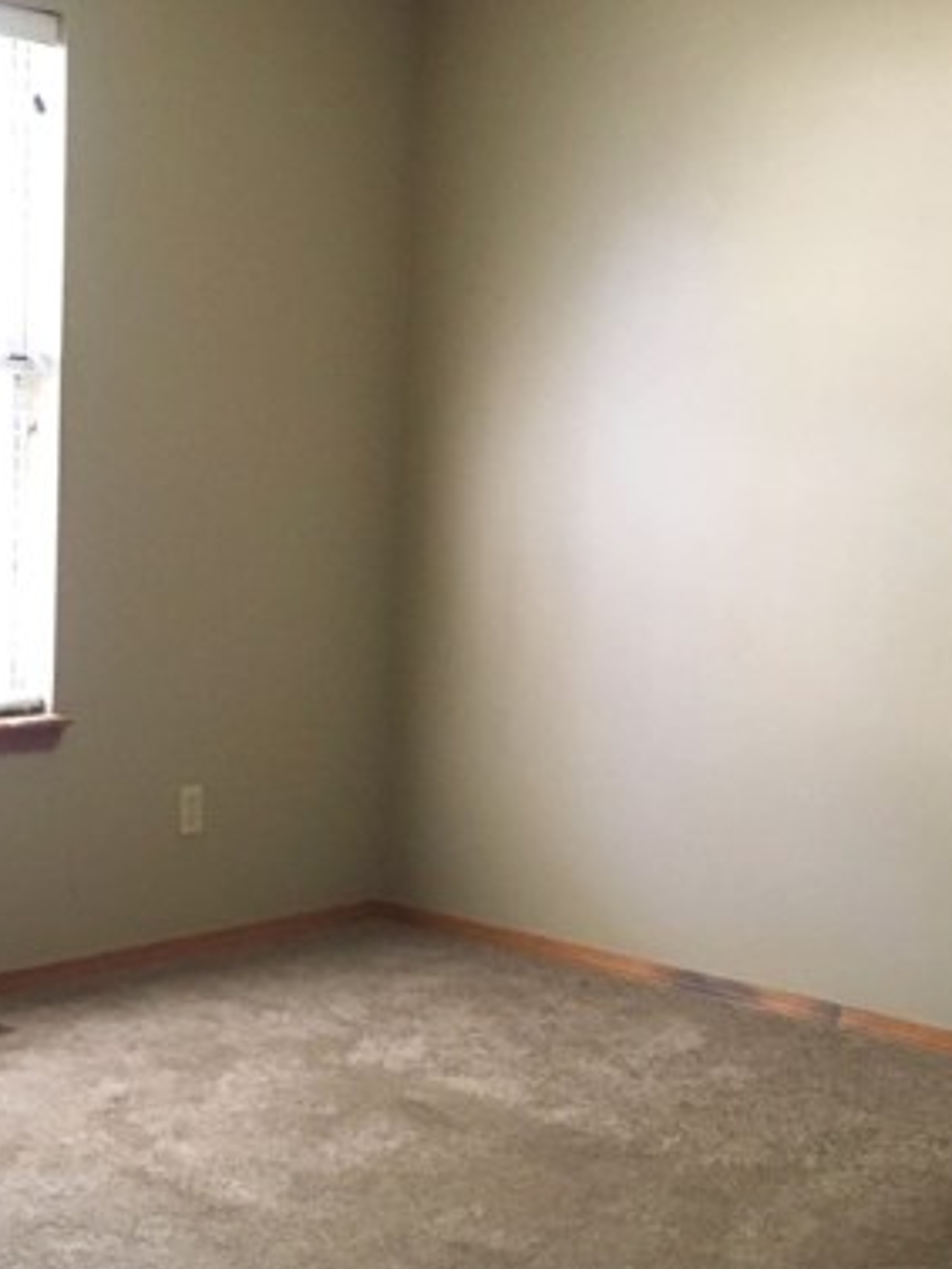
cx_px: 303
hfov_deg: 24.7
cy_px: 700
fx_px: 2162
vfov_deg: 32.7
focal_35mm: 59
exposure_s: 1/20
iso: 200
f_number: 2.2
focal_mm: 4.15
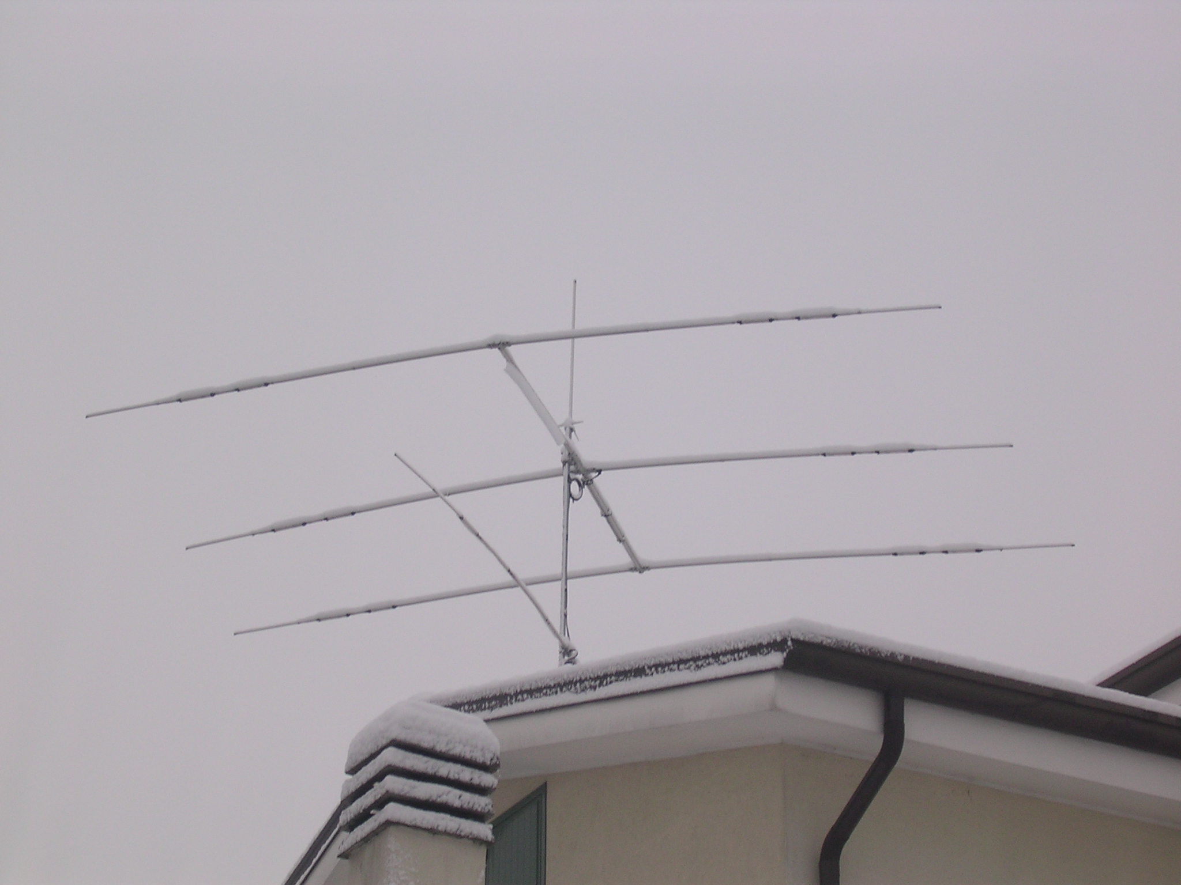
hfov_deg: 20.7
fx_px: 3241
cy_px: 442
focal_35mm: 95
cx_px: 590
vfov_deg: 15.6
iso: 100
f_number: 4.4
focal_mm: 14.5
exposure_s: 1/93.5
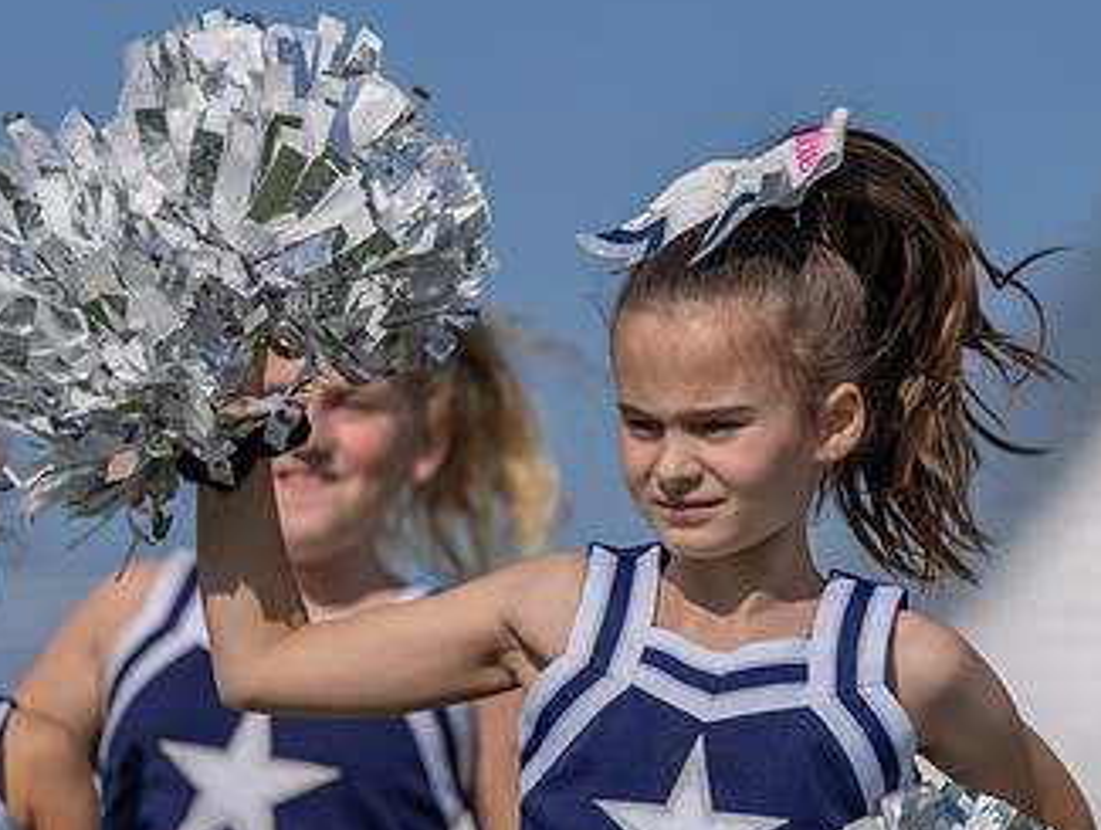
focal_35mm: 345
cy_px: 619
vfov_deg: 4.3
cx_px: 821
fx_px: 10993
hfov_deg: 5.7
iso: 100
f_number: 2.8
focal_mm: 162
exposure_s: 1/4000
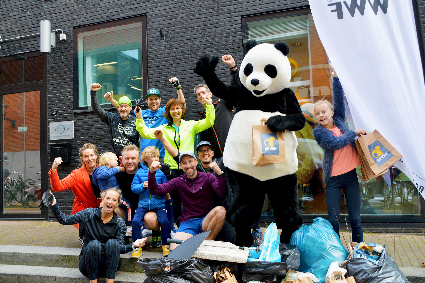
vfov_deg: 39.9
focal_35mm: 33
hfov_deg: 57.3
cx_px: 212
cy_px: 142
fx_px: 389
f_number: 5
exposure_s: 1/100
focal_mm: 22
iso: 400
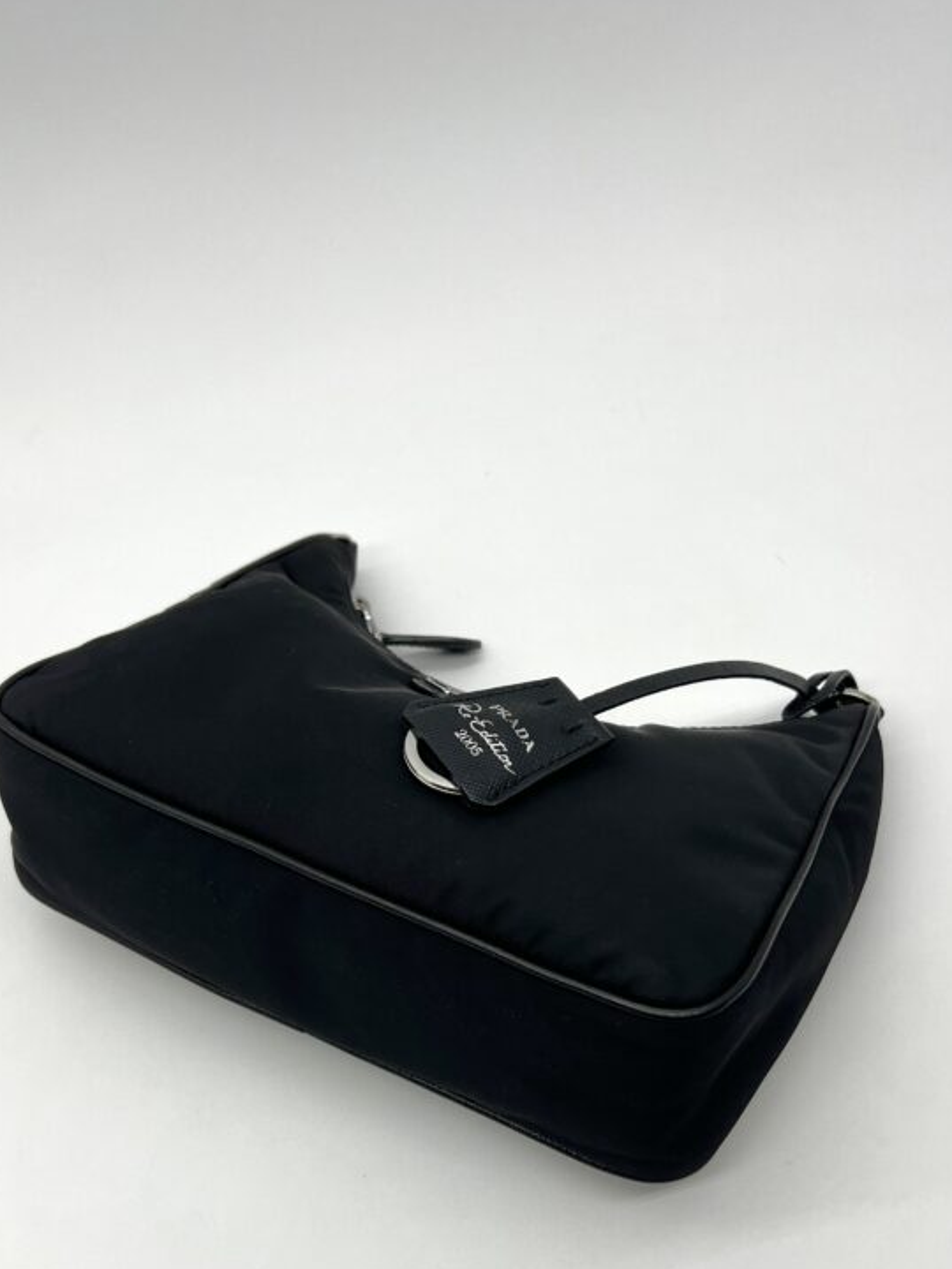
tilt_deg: -53.2
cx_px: 439
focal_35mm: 37
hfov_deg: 38.6
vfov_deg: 49.2
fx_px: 1357
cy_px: 853
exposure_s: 1/376
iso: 50
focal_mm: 5.7
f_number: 1.5
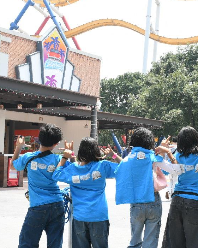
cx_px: 163
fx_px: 476
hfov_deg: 23.1
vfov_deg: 29.1
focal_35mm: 65
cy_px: 119
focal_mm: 20
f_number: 8
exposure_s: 1/125
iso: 160
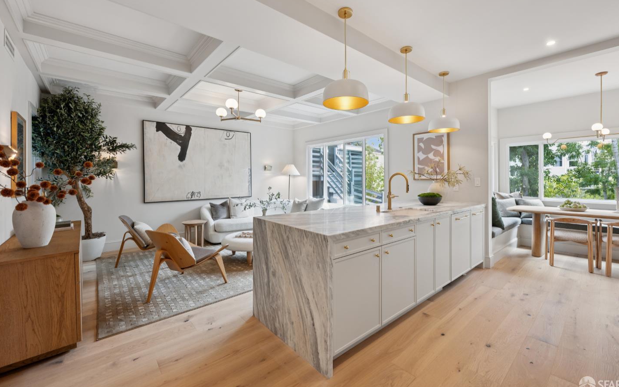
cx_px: 322
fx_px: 253
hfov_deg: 101.4
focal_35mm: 15
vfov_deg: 74.7
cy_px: 177
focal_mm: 14
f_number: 8
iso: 125
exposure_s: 1/5
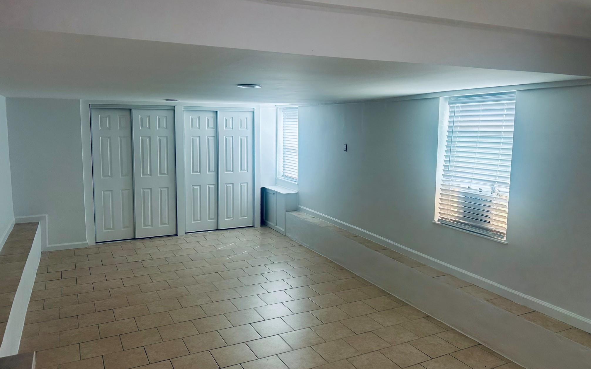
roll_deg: +0.0
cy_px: 168
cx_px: 296
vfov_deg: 44.5
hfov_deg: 66.5
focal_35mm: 28
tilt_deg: -6.1
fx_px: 451
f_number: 1.5
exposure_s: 1/120
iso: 64
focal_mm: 5.7
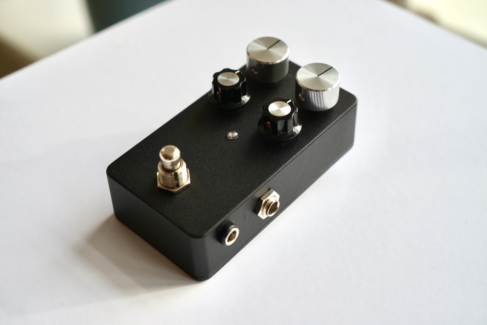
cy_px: 162
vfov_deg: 27.0
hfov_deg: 39.6
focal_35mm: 50
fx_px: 676
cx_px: 244
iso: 160
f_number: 4.5
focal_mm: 50
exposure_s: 1/160
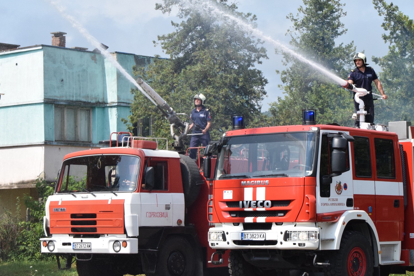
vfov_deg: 16.6
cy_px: 138
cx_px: 207
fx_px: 949
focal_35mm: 82
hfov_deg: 24.6
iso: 1600
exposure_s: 1/1250
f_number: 18
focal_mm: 55
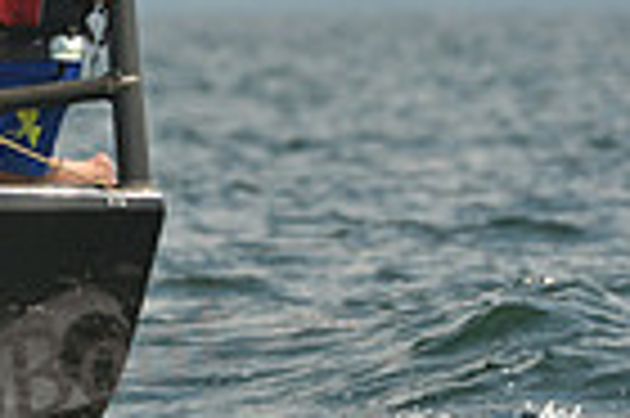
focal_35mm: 1370
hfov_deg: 1.5
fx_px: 23947
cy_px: 213
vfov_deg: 1.0
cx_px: -508
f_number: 6.3
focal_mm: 330
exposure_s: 1/1250
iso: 320
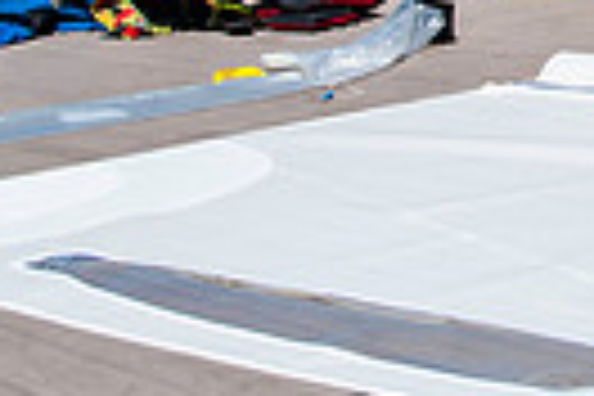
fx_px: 1881
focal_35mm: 114
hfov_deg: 16.3
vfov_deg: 11.2
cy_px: -311
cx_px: 915
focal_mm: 24
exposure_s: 1/4000
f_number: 5
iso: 320
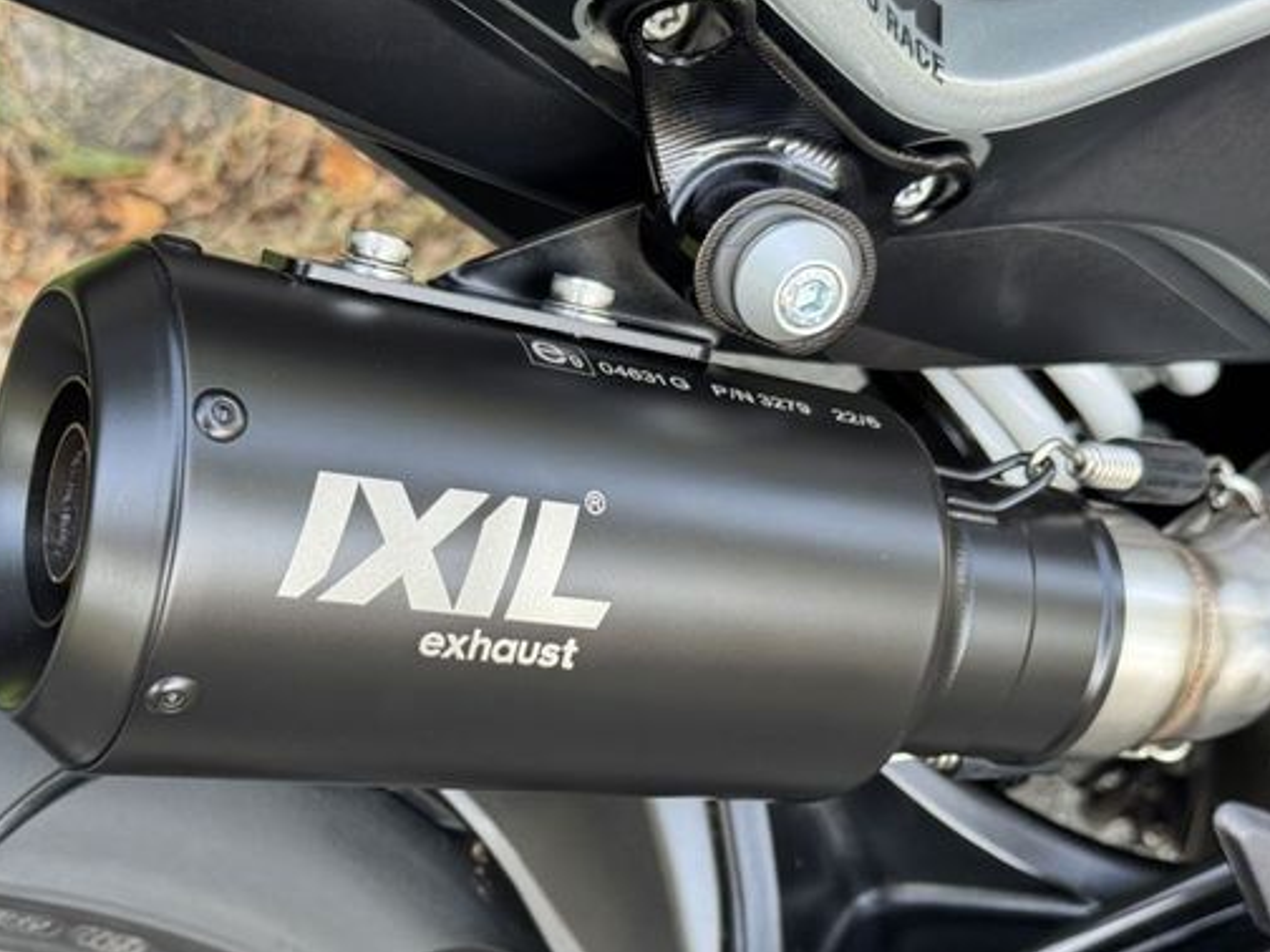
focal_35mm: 61
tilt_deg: -46.6
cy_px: 589
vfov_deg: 24.0
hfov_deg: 31.6
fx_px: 2238
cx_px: 534
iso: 100
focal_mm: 6.76
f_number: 1.78
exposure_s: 1/121
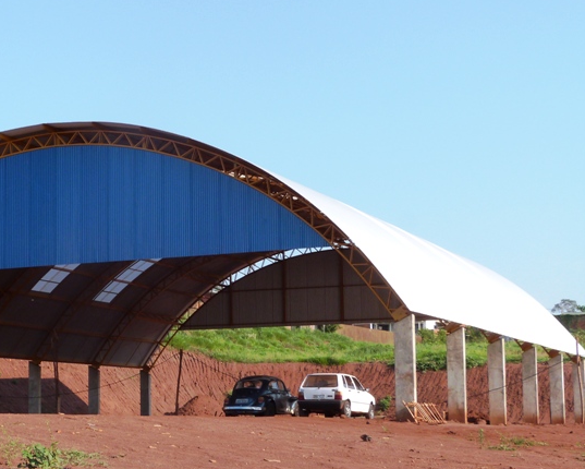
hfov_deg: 24.5
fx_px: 1334
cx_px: 151
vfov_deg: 19.9
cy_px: 269
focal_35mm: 77
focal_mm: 9.4
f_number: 5.6
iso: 125
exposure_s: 1/250
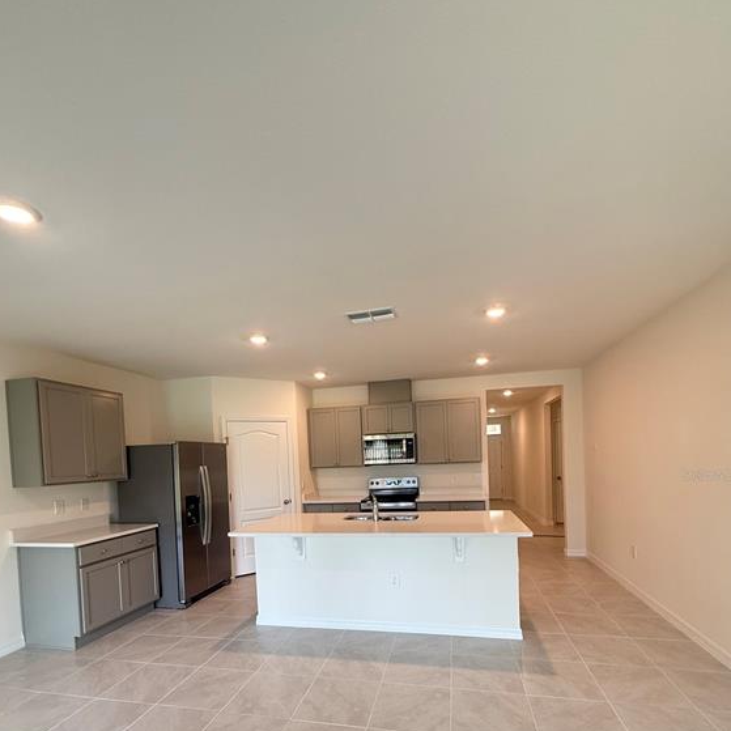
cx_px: 365
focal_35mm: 17
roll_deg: +2.4
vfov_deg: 81.7
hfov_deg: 84.0
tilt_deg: -1.6
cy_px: 475
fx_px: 406
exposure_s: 1/120
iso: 250
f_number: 2.2
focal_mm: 2.22
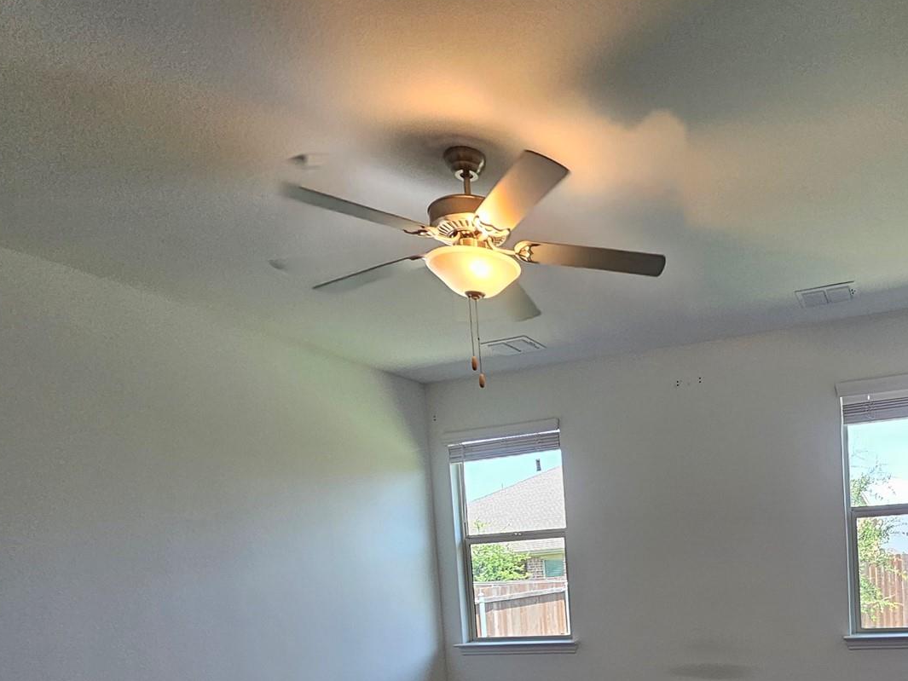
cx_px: 725
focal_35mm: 25
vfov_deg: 49.4
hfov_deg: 63.5
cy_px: 602
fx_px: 656
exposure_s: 1/77.4
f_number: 2.2
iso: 80
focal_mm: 2.2
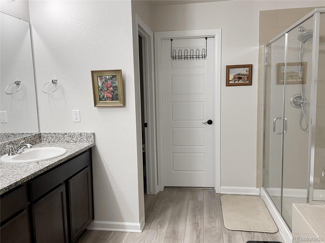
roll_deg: +0.0
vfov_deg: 53.0
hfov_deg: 67.3
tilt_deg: -8.3
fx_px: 244
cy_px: 122
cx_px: 162
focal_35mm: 26
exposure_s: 1/60
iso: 80
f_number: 1.6
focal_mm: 4.2
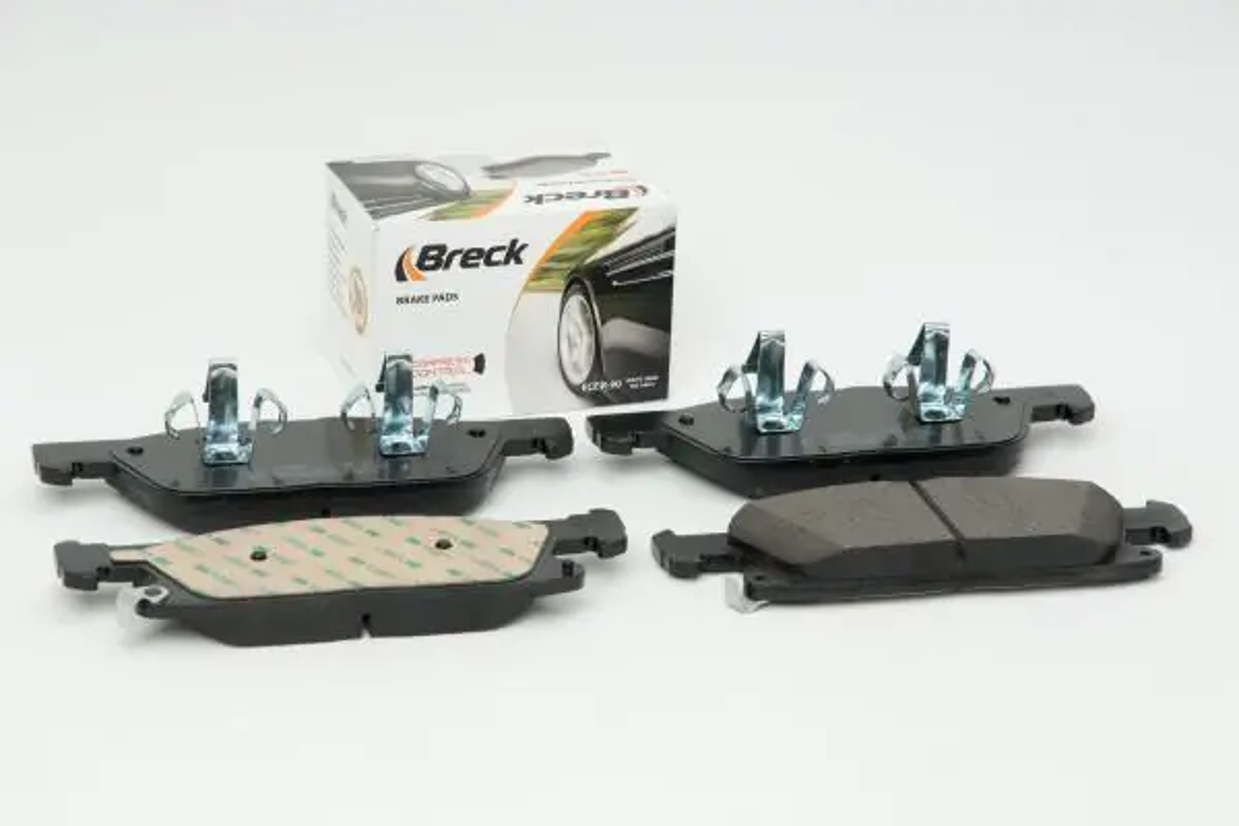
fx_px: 3097
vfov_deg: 15.2
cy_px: 413
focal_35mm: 90
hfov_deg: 22.6
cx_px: 620
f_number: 11
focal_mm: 60
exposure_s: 1/200
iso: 100
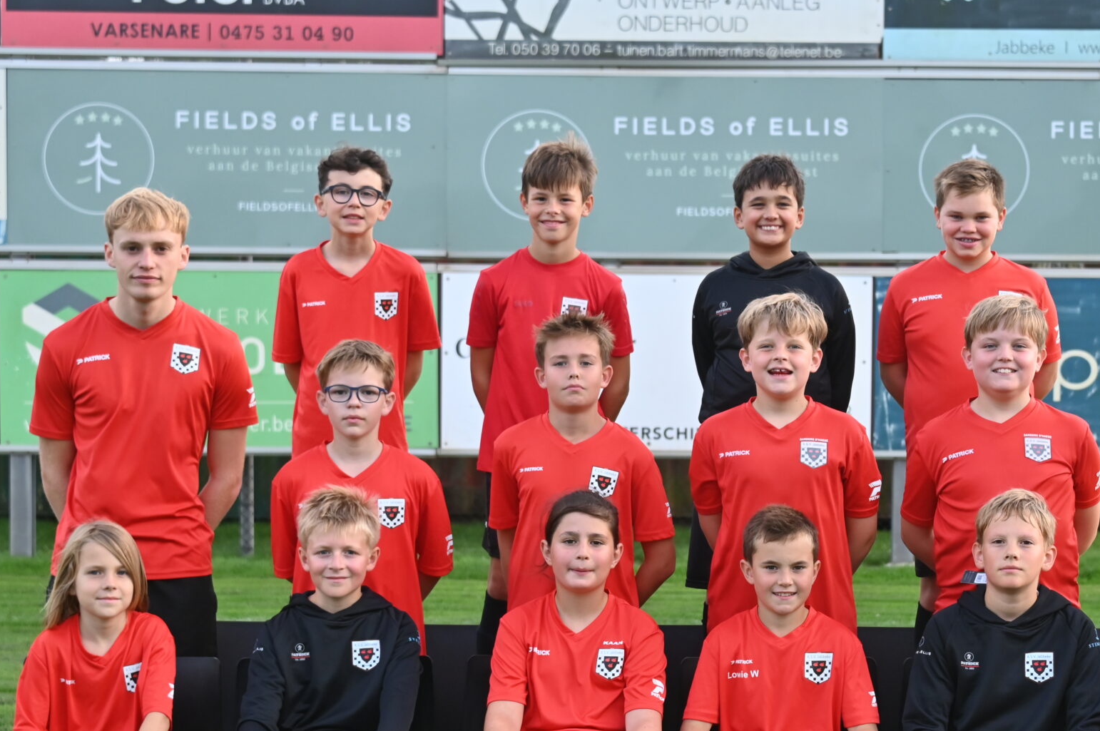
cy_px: 543
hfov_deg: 21.9
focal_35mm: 93
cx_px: 710
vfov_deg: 14.6
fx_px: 2839
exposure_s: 1/640
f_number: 5
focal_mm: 56
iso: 800
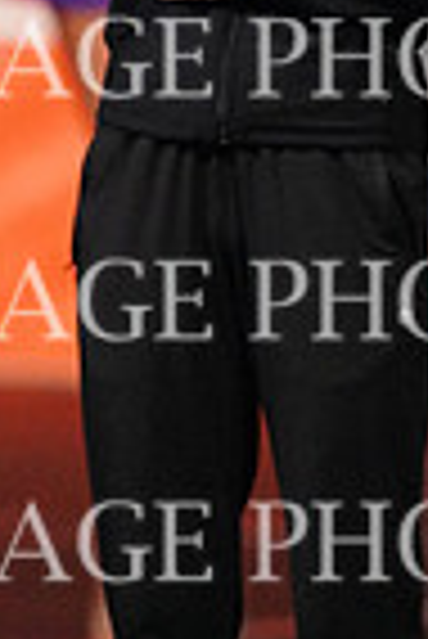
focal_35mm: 1223
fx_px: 21756
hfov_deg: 1.1
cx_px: 219
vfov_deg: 1.7
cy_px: -63
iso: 16000
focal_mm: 300
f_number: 3.2
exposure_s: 1/1250
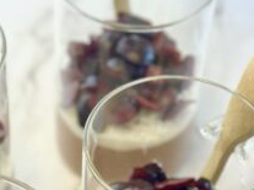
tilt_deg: -55.2
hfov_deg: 17.0
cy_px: 281
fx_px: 851
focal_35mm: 116
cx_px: 106
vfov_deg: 12.2
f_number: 1.78
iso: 125
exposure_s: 1/166
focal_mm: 6.86
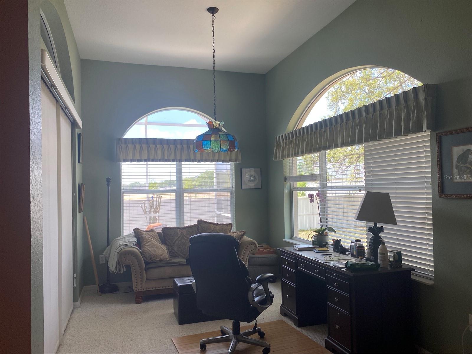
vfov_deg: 53.1
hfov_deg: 67.3
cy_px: 177
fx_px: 355
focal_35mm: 26
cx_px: 236
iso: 50
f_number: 1.8
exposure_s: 1/122
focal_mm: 4.25
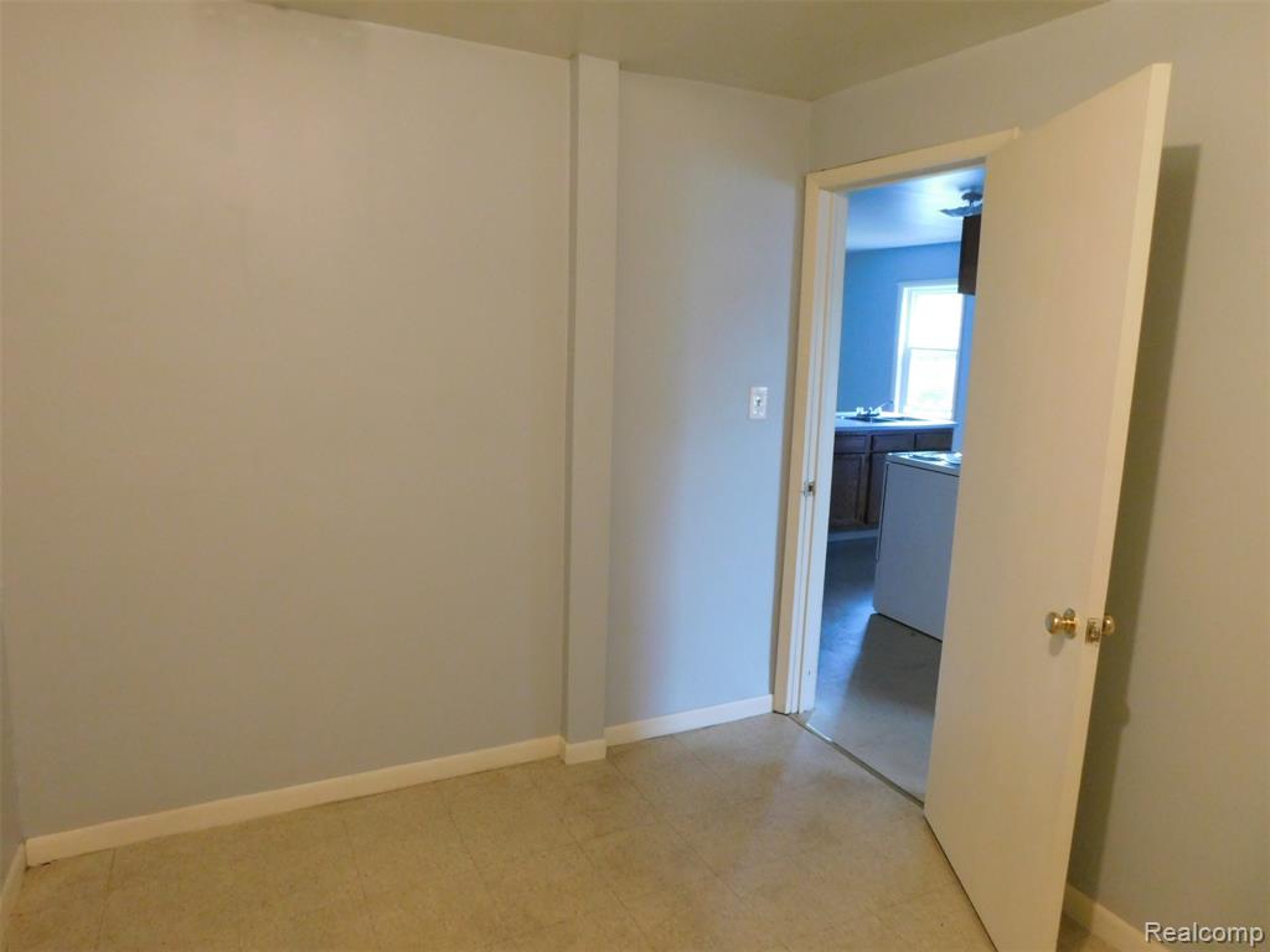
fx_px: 844
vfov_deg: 58.9
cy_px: 476
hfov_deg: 73.9
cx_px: 635
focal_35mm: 23
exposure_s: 1/13
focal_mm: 4
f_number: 3
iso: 400
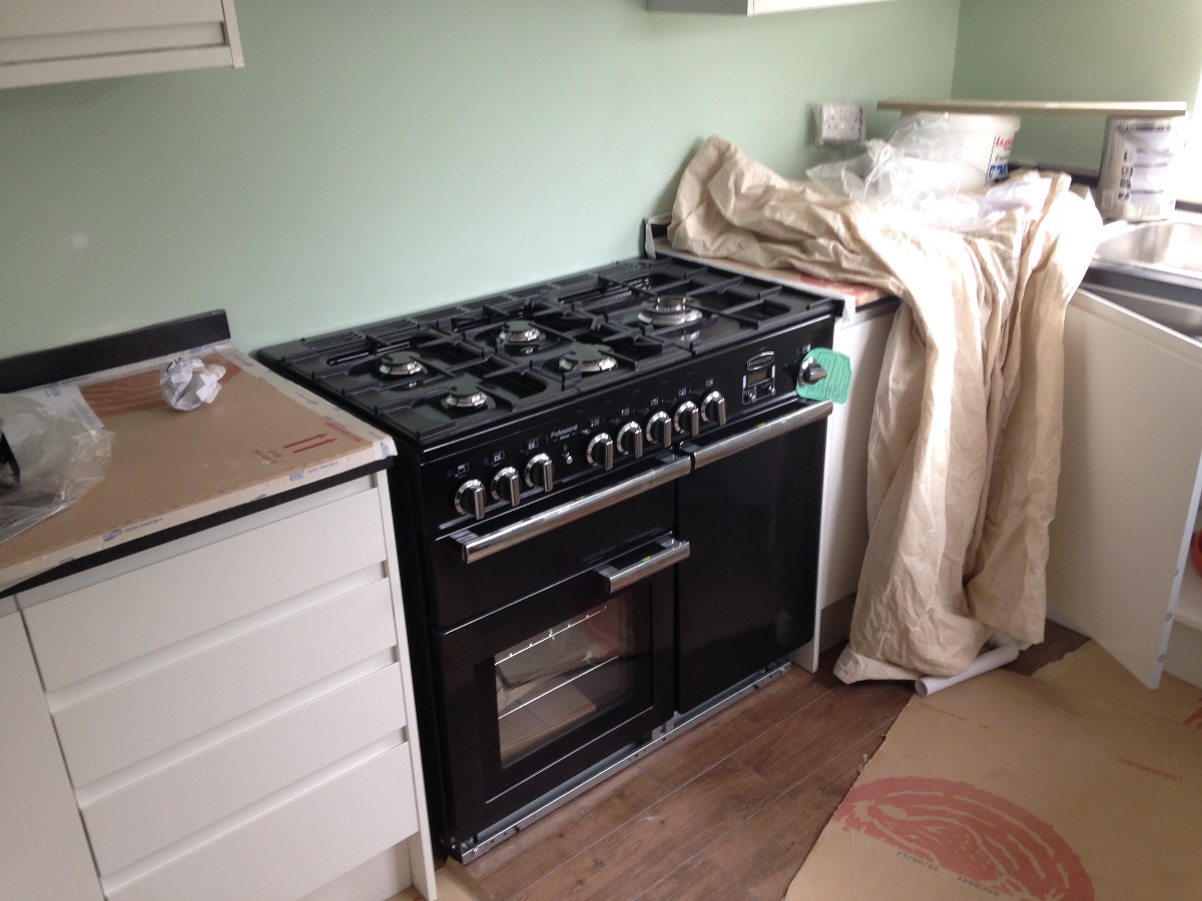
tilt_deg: -26.6
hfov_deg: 55.4
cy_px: 450
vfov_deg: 42.9
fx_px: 1146
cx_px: 601
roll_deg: +2.1
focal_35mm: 33
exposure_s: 1/24
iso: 50
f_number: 2.4
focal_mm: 4.12
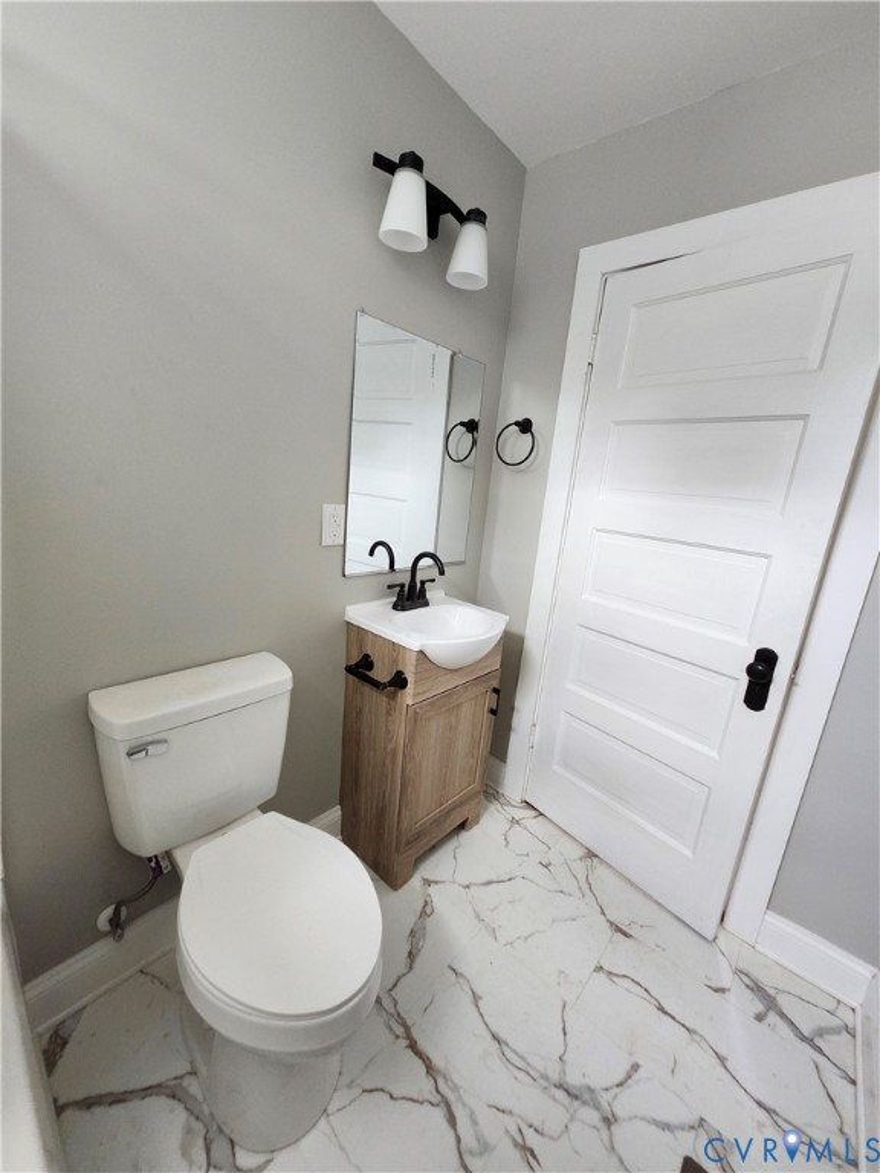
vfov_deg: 106.2
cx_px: 440
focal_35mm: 13
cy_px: 586
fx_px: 441
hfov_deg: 89.9
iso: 250
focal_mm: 1.74
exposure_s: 1/60
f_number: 2.2
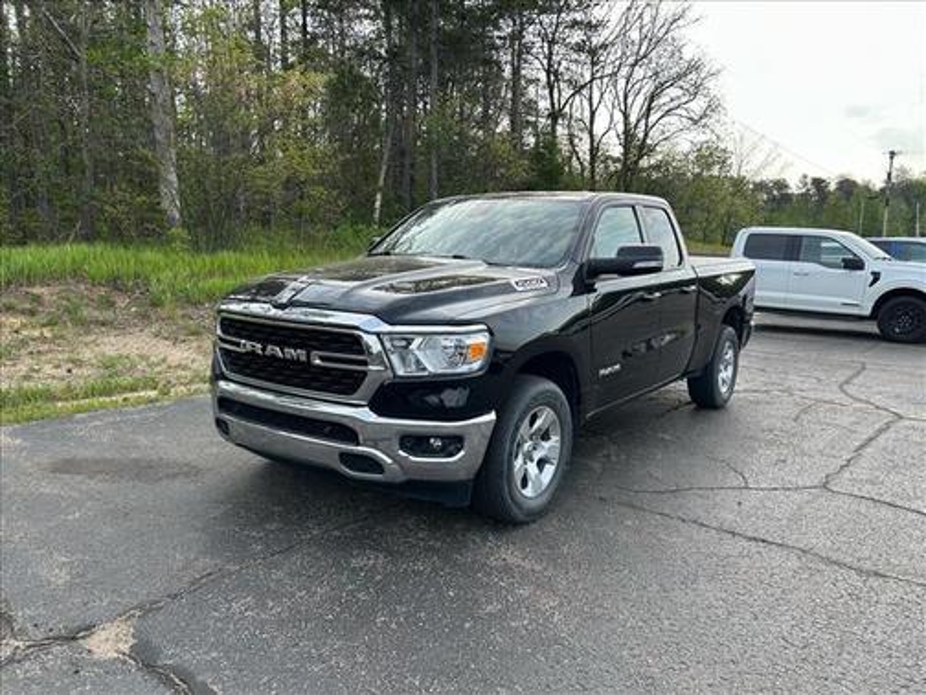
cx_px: 463
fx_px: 696
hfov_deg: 67.3
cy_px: 348
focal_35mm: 26
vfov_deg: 53.1
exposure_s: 1/1019
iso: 50
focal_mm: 5.7
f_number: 1.5
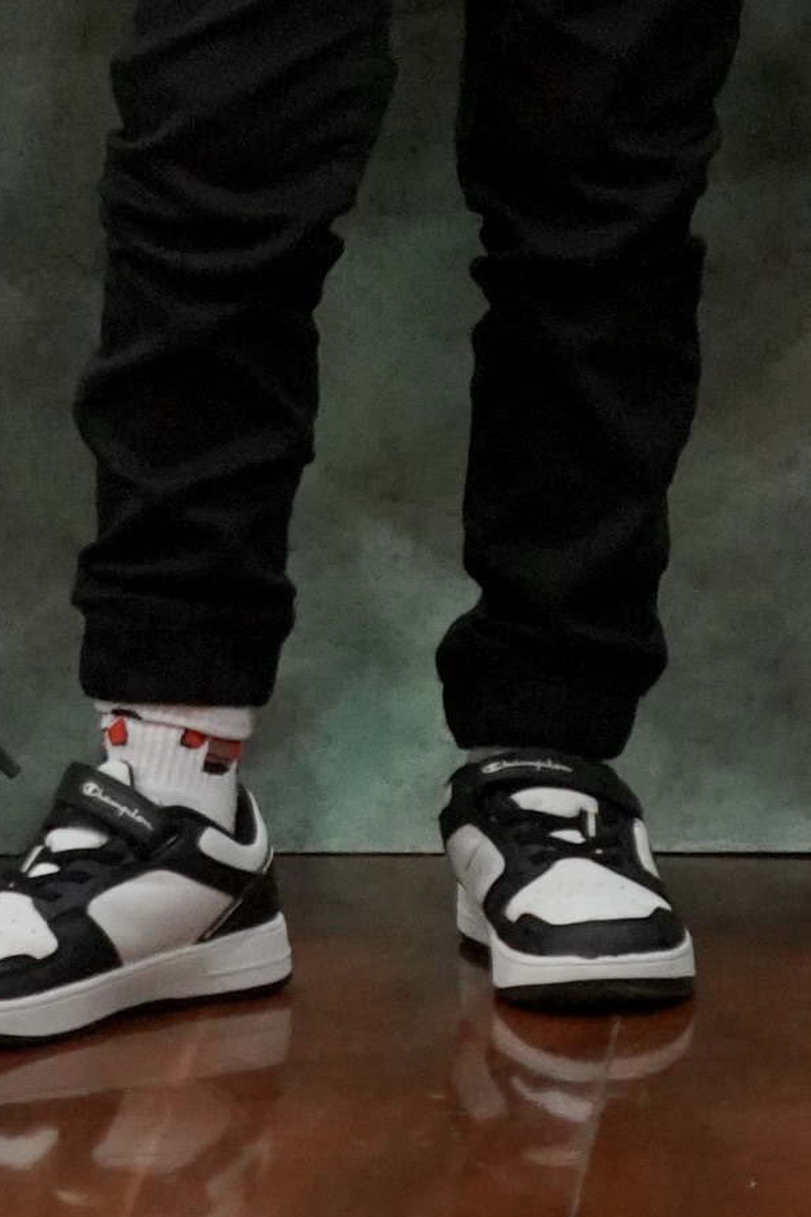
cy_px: -1280
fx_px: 11763
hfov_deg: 3.9
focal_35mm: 348
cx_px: 262
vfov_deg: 5.8
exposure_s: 1/160
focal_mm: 80
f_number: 5.6
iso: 8000
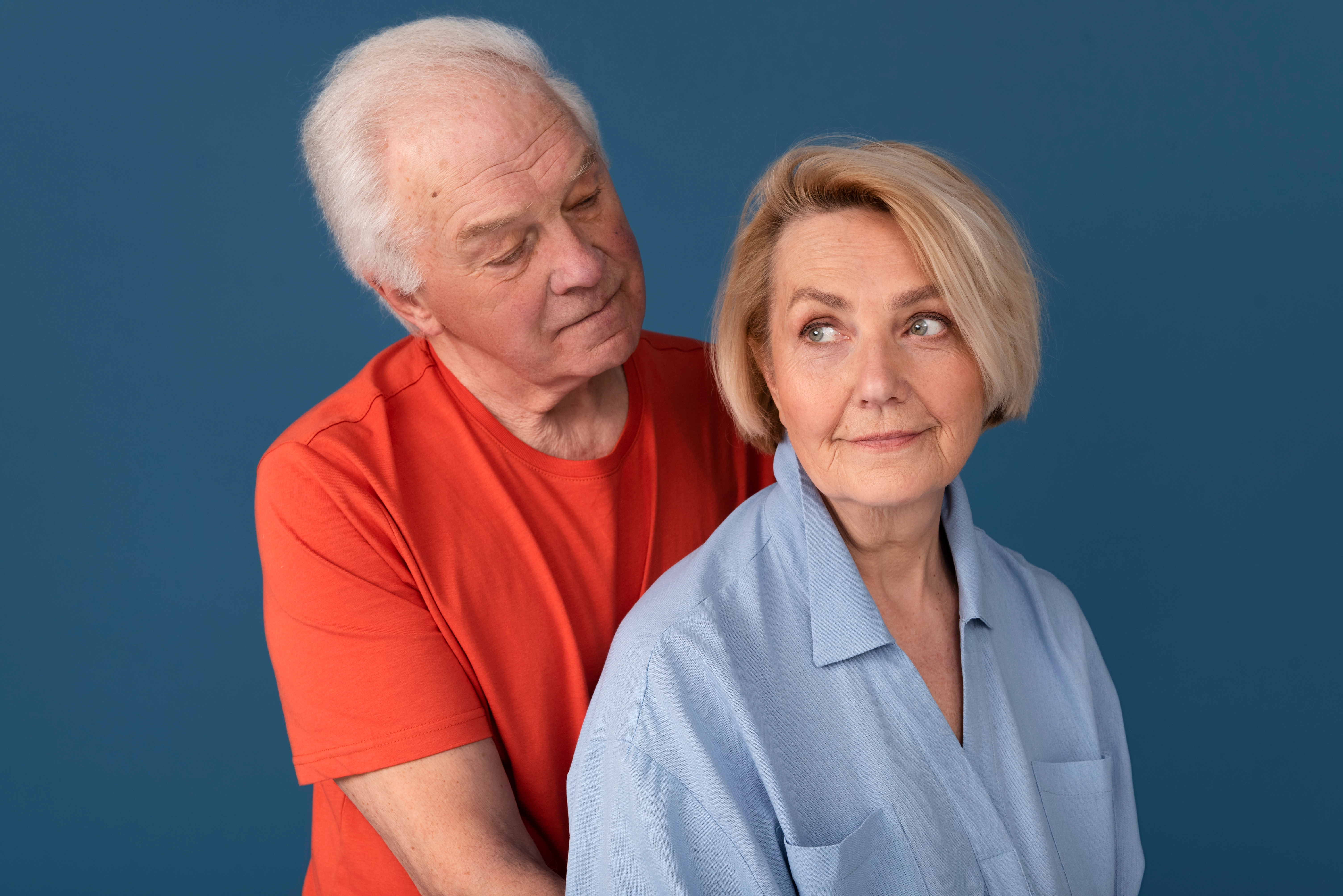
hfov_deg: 46.4
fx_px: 1567
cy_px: 448
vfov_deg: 31.9
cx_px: 672
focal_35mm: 42
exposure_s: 1/200
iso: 400
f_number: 5
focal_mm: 42
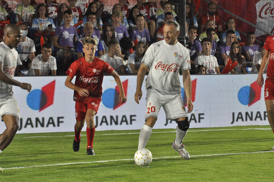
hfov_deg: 9.2
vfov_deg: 6.1
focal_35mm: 225
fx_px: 1710
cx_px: 137
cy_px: 91
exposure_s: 1/400
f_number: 2.8
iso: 1600
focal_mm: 150
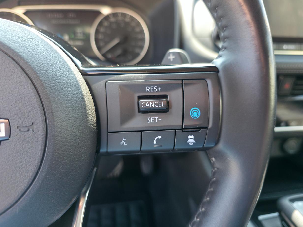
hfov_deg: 71.6
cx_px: 153
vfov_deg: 56.8
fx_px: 210
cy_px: 109
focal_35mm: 24
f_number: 1.7
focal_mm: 6.3
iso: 80
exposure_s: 1/180
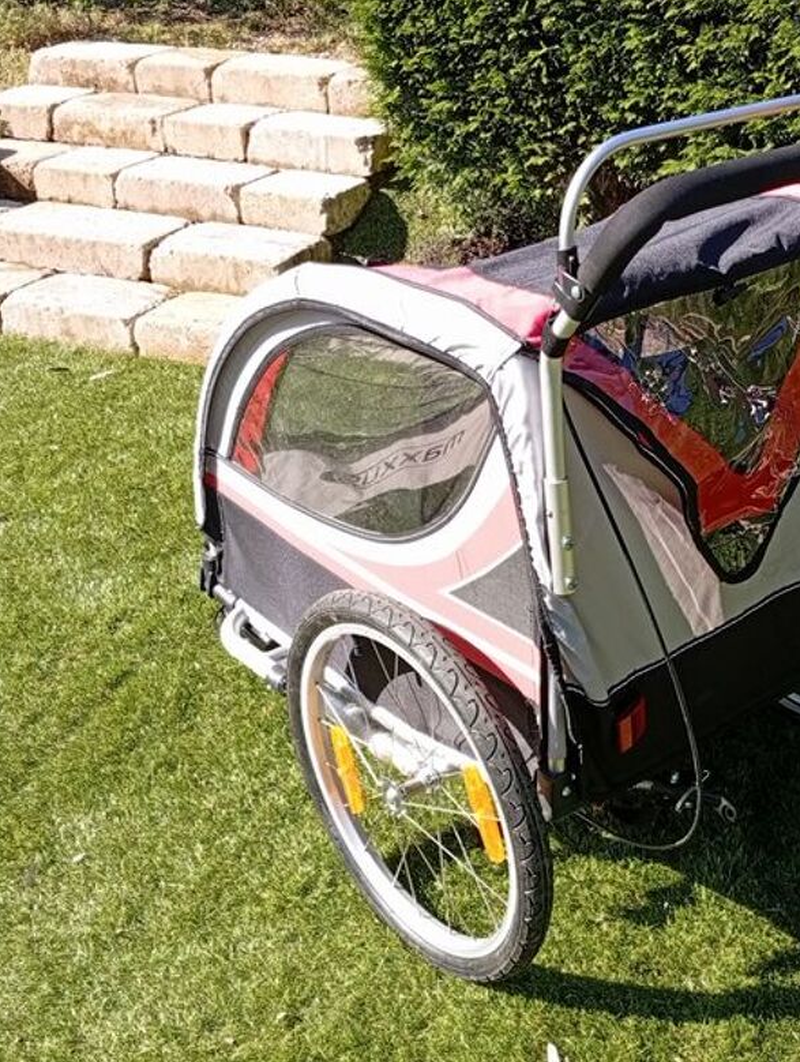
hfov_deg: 30.7
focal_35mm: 46
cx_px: 656
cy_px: 616
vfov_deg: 41.1
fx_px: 1413
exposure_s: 1/201
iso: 50
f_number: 1.8
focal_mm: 3.98
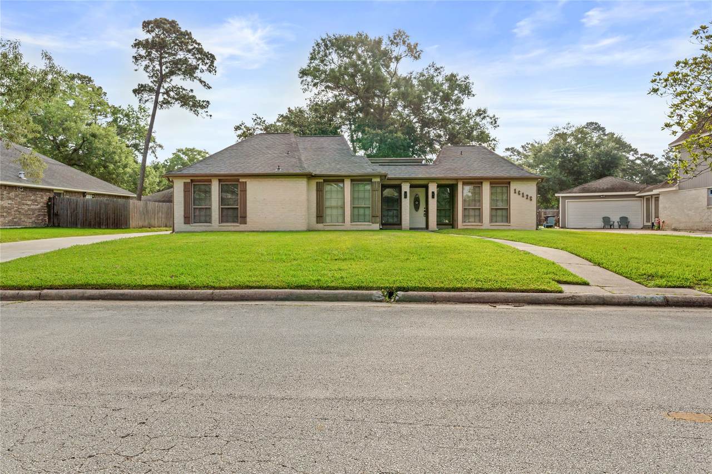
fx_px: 445
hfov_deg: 77.3
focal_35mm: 22
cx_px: 356
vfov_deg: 56.1
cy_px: 237
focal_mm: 22.5
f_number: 11
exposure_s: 1/800
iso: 200
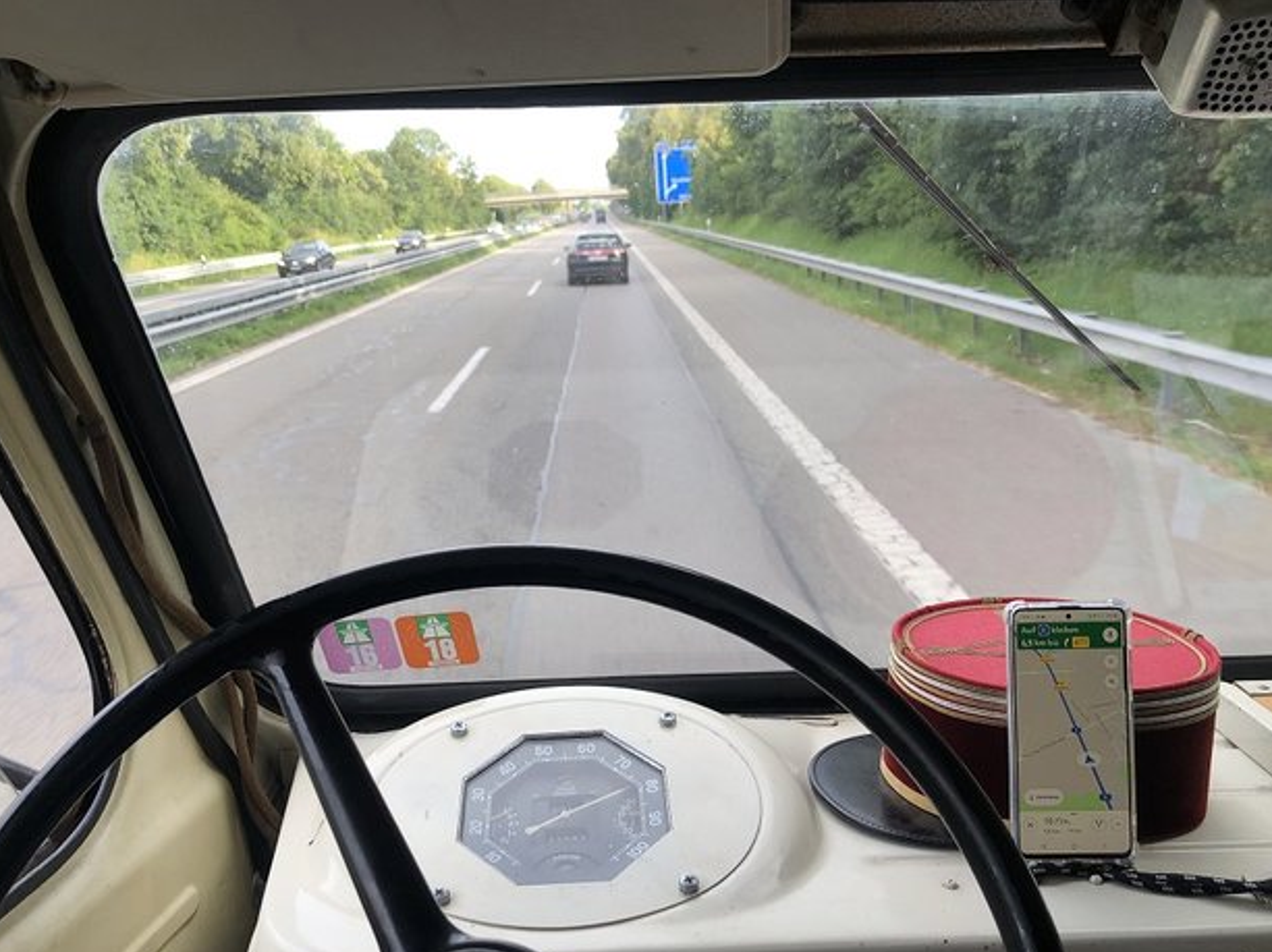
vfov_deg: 44.1
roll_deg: +2.2
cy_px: 528
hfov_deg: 56.8
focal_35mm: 32
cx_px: 604
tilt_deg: -17.0
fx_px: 1175
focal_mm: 3.99
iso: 20
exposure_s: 1/206
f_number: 1.8
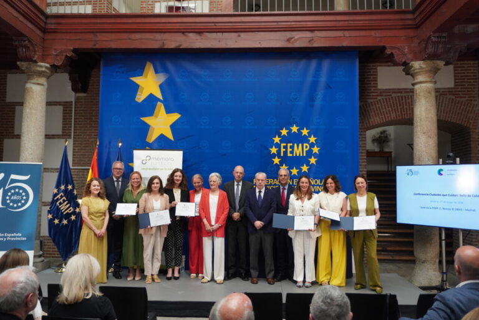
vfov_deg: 41.8
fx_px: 419
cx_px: 240
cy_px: 160
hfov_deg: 59.5
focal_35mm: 32
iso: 1000
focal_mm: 21
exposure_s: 1/160
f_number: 4
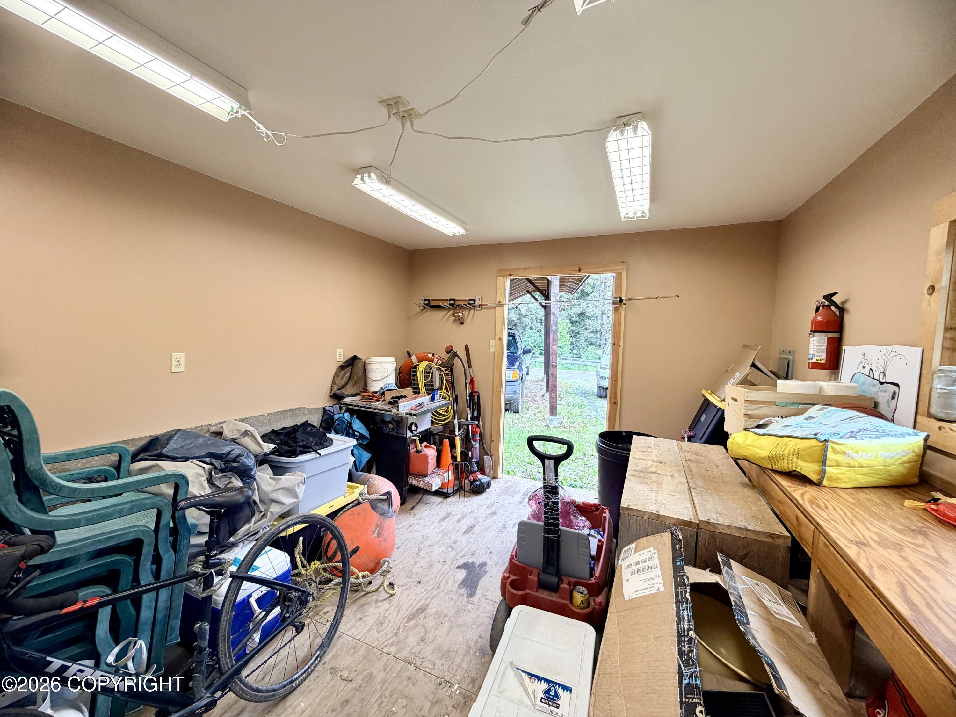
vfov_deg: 85.7
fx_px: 387
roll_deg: +0.2
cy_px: 358
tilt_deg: -4.4
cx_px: 478
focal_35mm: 14
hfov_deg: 102.1
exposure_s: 1/120
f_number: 2.2
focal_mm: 2.22
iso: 160
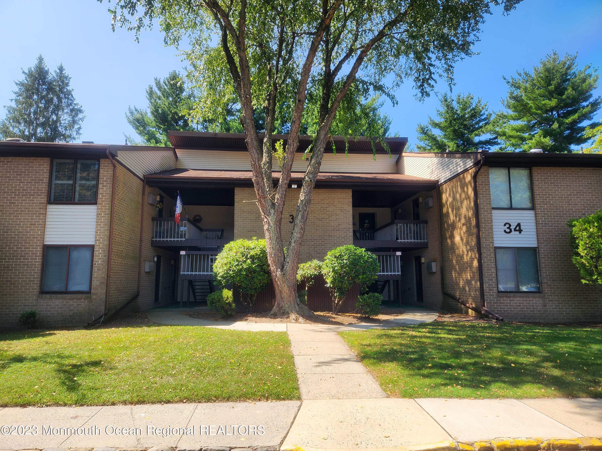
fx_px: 400
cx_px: 301
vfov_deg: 58.9
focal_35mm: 23
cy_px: 226
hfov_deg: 73.9
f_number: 1.8
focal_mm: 5.4
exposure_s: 1/742
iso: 20
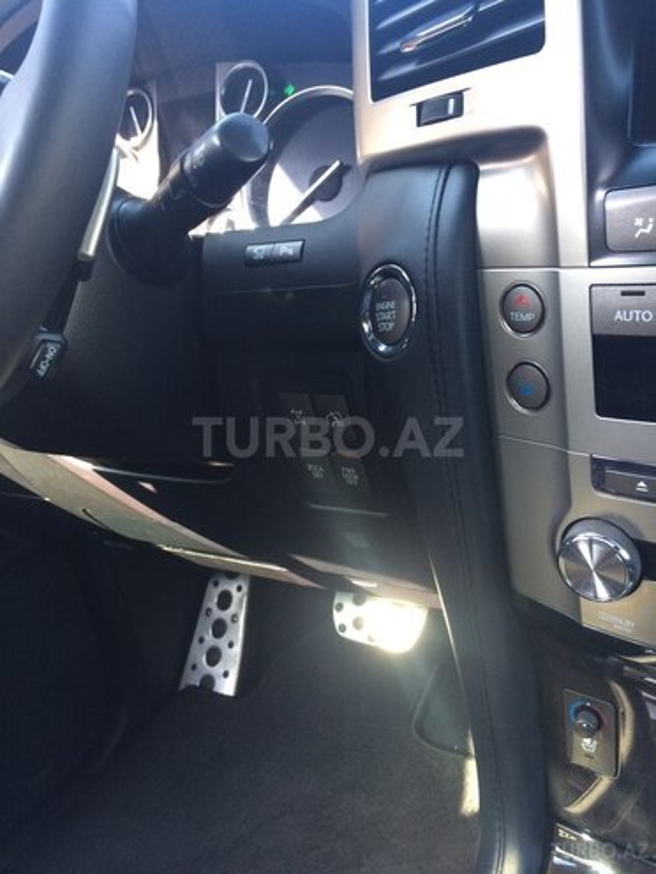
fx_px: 733
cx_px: 328
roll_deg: +10.5
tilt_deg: -21.4
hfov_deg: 48.2
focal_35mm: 29
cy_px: 437
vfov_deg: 61.7
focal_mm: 4.15
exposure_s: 1/33
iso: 50
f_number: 2.2
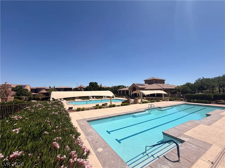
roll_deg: +1.2
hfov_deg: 102.1
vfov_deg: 85.7
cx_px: 112
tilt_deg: +6.4
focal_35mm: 14
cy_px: 84
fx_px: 91
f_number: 2.2
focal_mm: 2.22
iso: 20
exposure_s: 1/1399
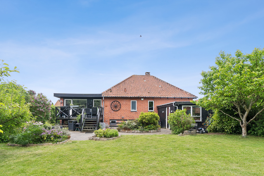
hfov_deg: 79.2
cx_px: 132
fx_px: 159
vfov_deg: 57.8
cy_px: 88
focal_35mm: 22
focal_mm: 14.5
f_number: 5.6
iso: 250
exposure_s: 1/200
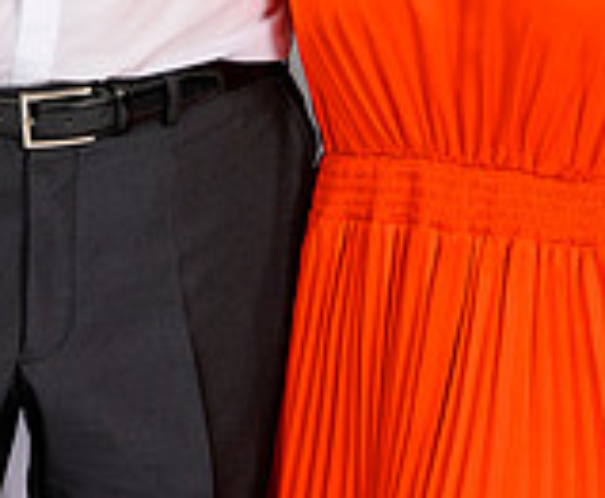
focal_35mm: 183
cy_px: -336
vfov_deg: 8.3
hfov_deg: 10.4
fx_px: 3315
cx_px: 205
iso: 100
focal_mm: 43
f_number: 8
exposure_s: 1/125
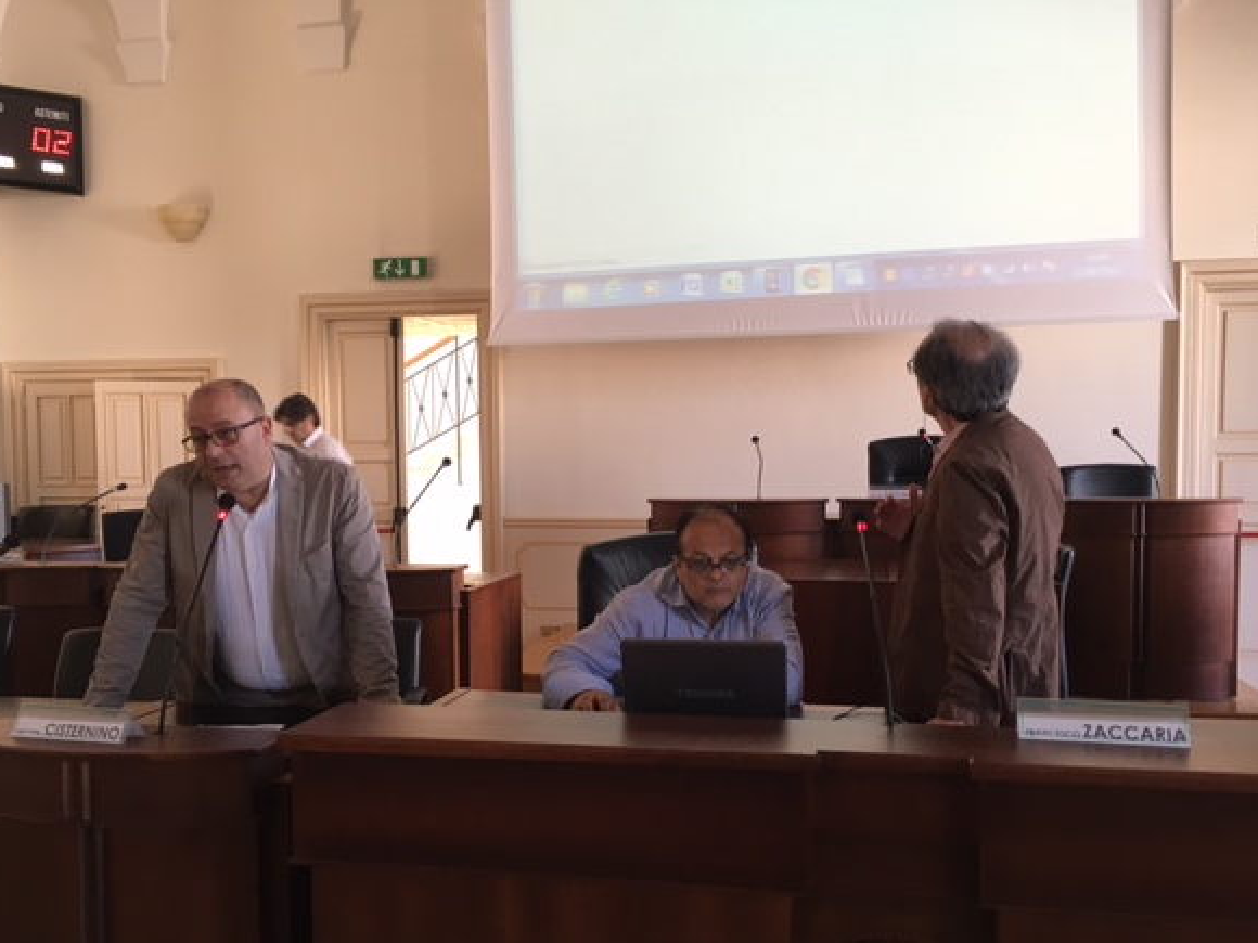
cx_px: 644
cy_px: 516
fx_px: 1163
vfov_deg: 44.1
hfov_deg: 56.8
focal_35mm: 32
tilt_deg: -2.9
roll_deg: +0.5
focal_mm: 4.15
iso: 100
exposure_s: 1/33
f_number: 2.2
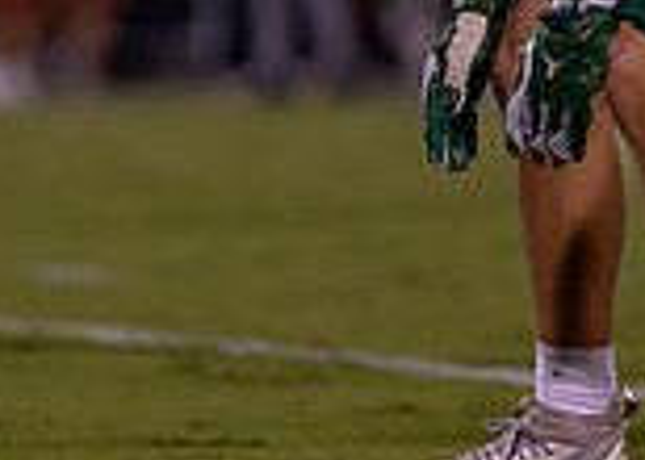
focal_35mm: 738
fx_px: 13519
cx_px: 564
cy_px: -340
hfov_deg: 2.7
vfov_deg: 1.9
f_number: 1.8
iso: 1000
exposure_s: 1/2000
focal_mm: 135
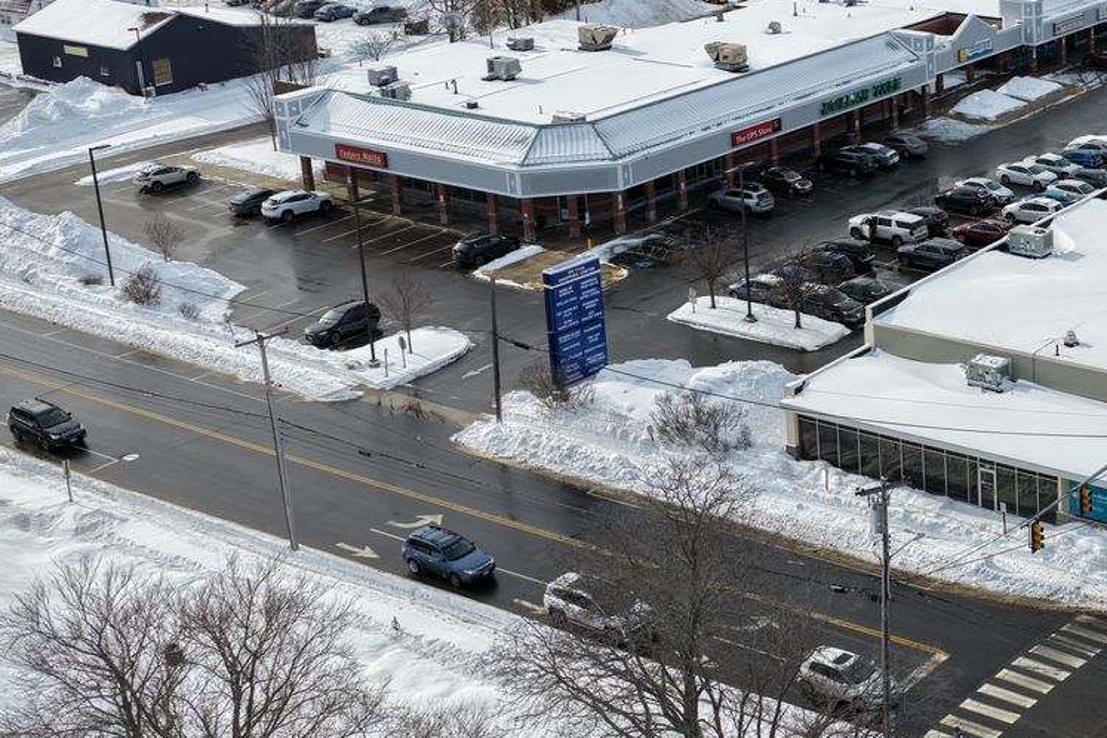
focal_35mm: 60
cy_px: 183
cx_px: 1172
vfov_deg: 22.4
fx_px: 1845
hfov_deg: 30.4
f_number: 2.8
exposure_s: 1/200
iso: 160
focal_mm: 14.45
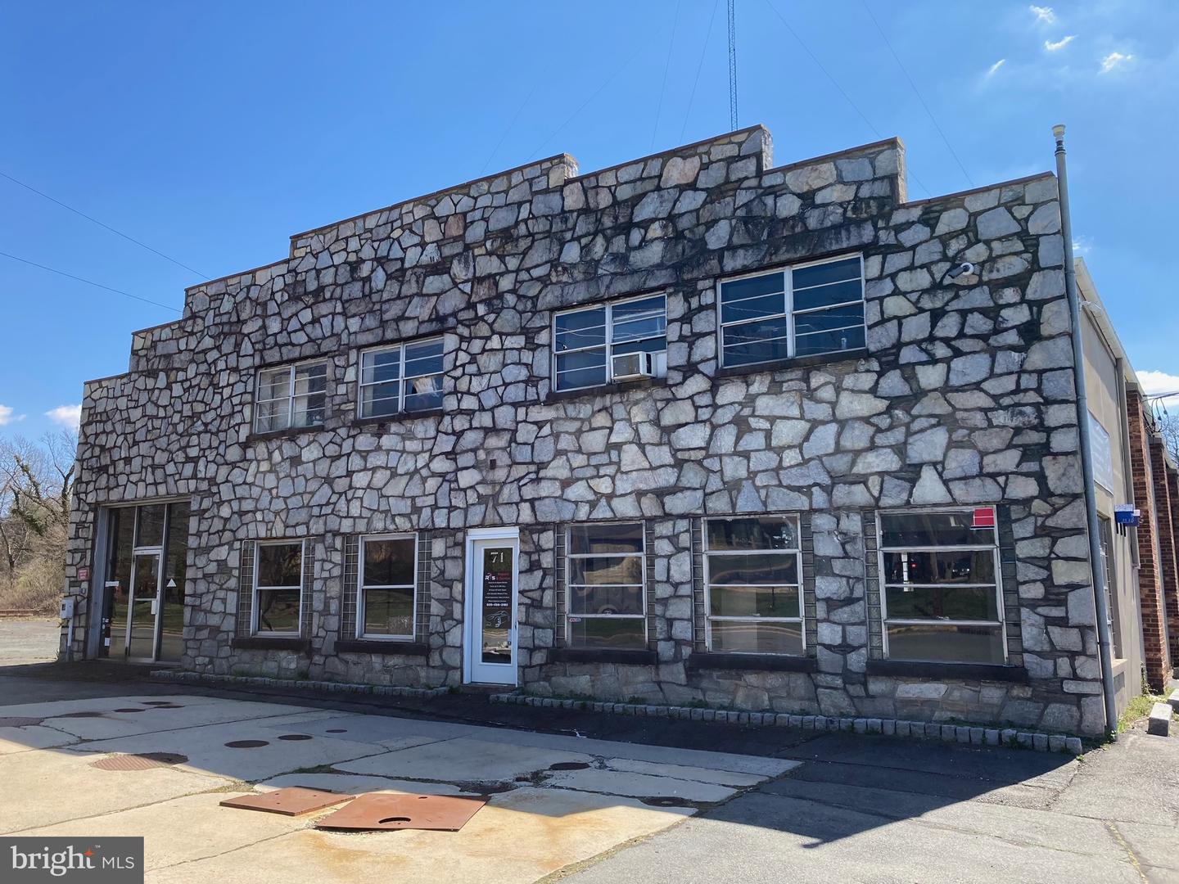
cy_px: 442
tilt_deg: +12.6
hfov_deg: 63.4
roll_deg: -0.8
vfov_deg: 49.7
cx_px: 590
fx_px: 954
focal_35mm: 28
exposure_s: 1/1043
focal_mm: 3.99
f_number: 1.8
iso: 20
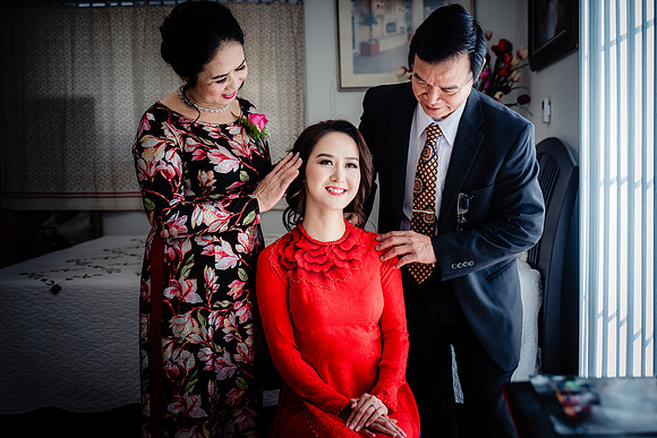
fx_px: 838
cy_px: 216
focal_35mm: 46
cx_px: 368
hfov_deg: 42.7
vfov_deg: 29.3
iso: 250
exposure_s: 1/250
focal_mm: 41
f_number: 3.5
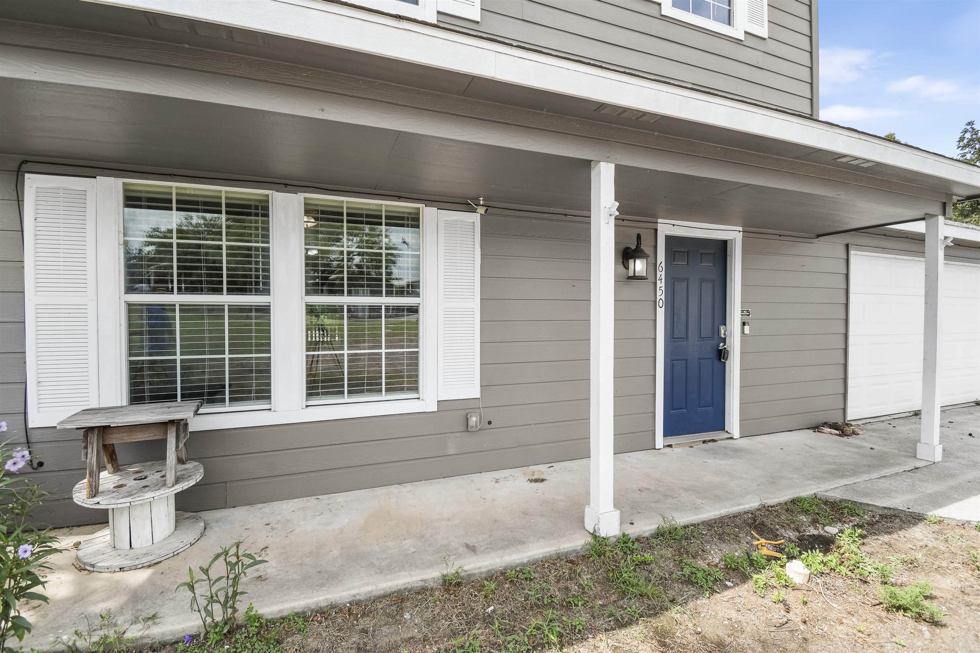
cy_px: 326
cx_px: 490
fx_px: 408
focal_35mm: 15
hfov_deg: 100.4
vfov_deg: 77.3
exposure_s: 1/200
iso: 100
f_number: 4.5
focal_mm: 10
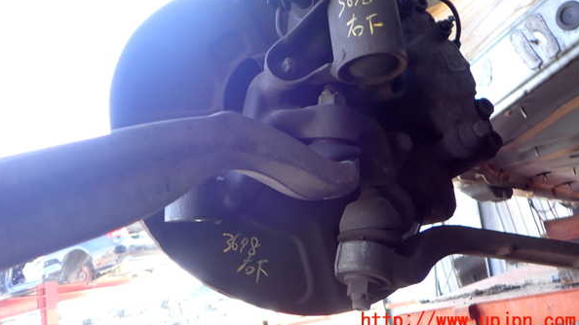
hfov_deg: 59.5
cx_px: 289
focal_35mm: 33
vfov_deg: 35.4
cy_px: 115
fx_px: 507
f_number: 2.3
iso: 200
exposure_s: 1/80
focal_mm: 5.4
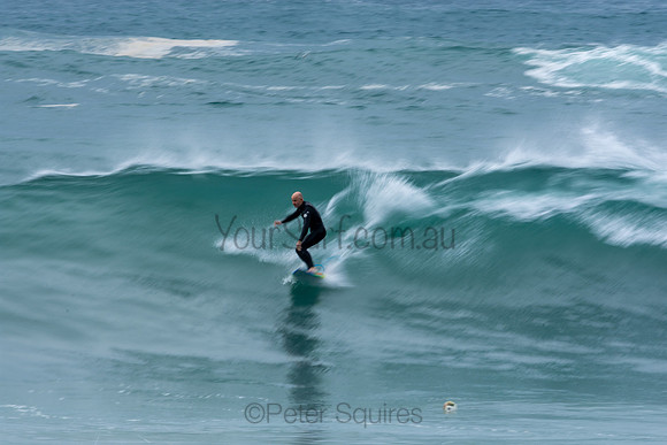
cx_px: 334
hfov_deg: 2.7
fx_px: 13898
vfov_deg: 1.8
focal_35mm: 750
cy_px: 222
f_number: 25
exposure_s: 1/20
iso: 100
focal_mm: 500
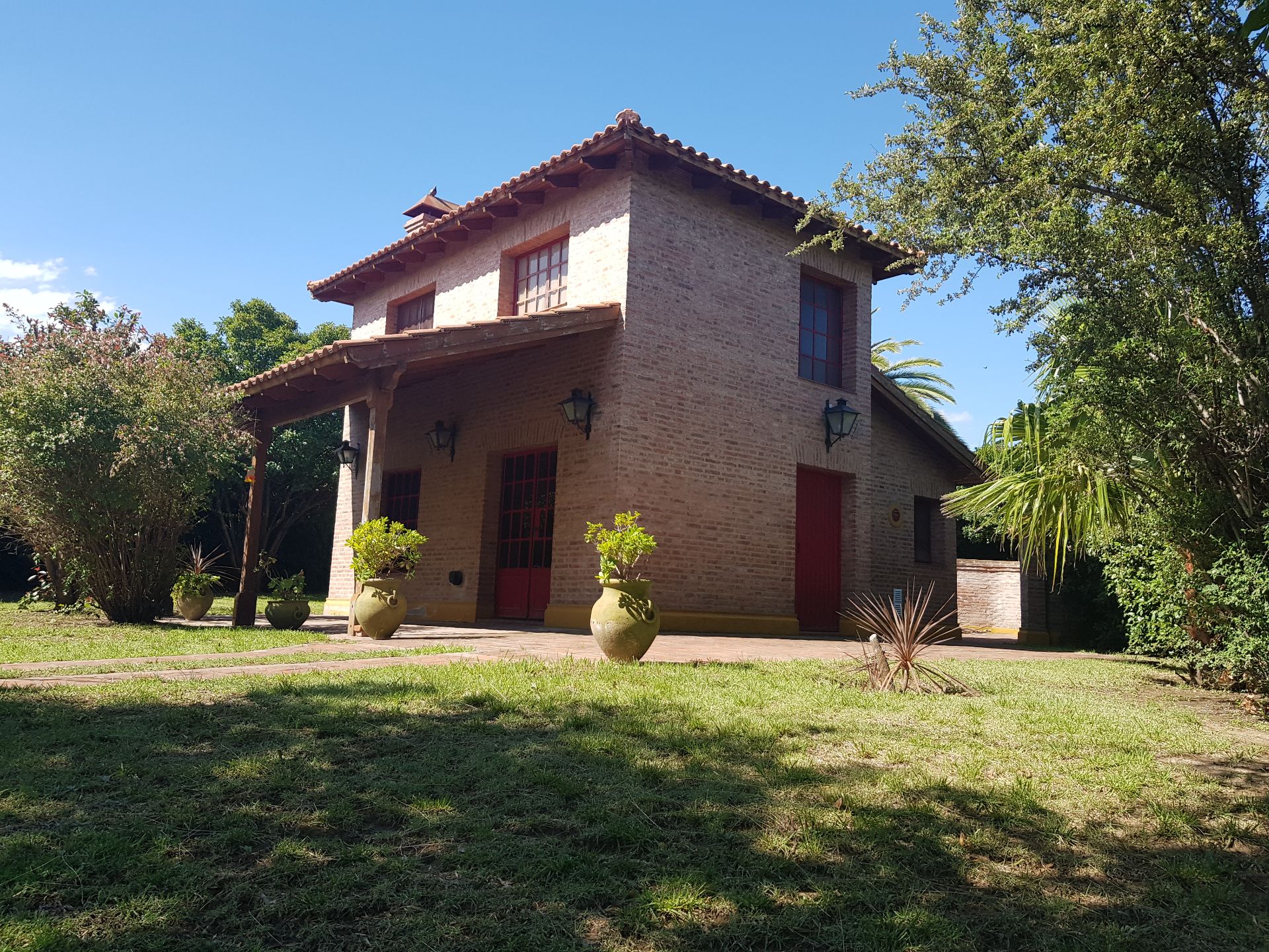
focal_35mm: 26
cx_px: 634
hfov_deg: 67.3
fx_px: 953
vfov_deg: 53.1
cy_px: 476
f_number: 1.7
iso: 40
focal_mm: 4.2
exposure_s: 1/1014
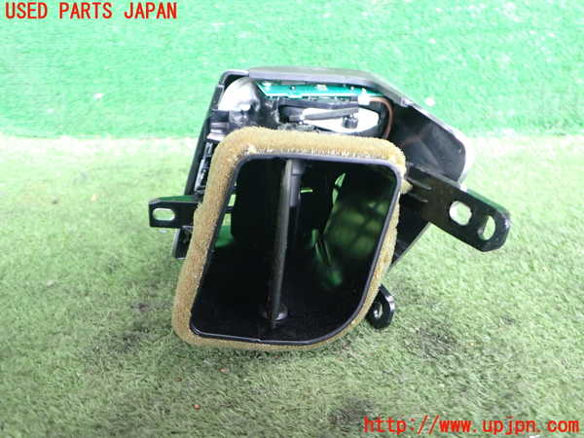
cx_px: 292
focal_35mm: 30
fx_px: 506
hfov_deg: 60.0
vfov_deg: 46.8
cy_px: 219
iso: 640
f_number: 2.3
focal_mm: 5.4
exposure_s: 1/30
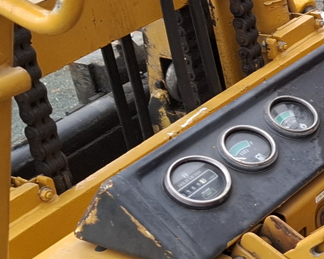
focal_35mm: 100
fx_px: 959
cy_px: 28
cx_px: 580
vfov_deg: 15.2
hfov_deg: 16.2
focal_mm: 5.54
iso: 50
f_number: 1.8
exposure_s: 1/205
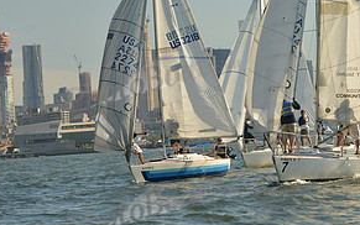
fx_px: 1717
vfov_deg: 7.5
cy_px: -1
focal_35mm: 175
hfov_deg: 11.9
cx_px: 306
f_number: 5.6
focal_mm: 86
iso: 400
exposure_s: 1/1250
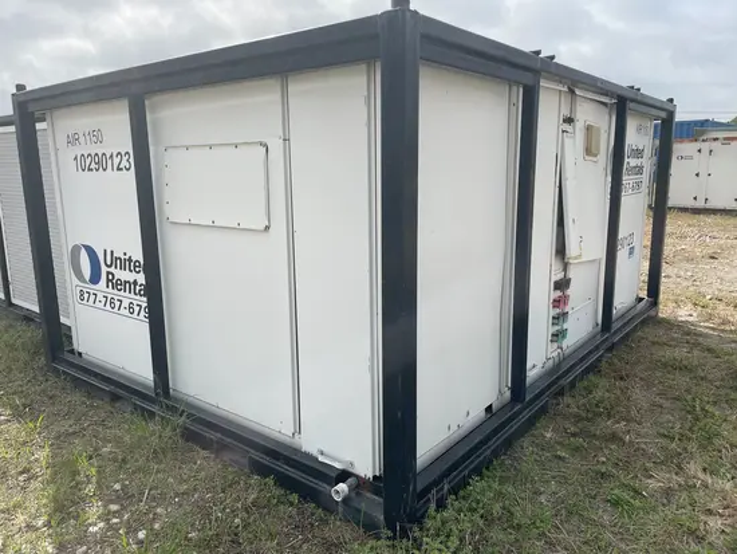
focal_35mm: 26
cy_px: 277
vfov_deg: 53.1
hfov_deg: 67.3
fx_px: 554
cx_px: 368
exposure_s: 1/4000
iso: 32
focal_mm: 4.2
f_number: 1.6
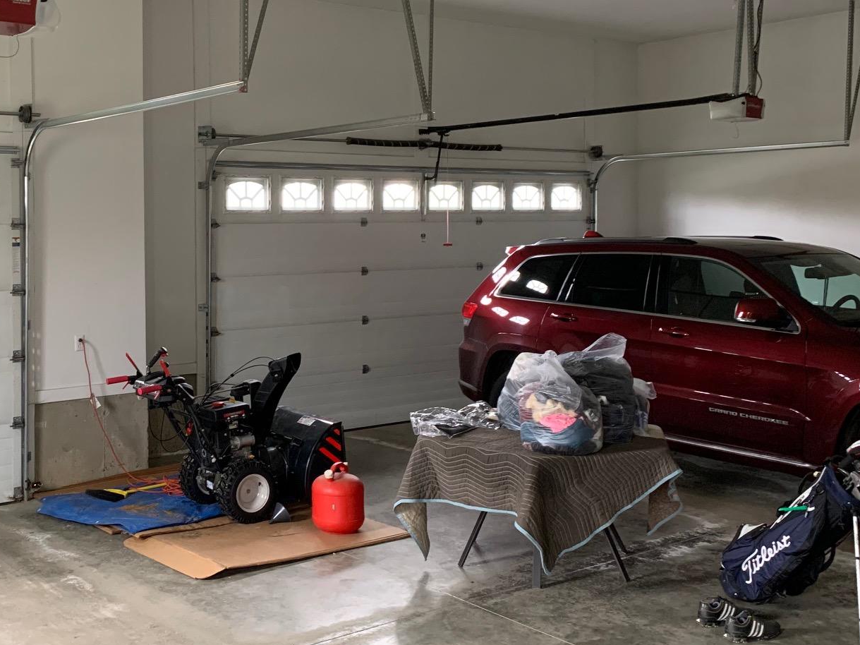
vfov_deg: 33.5
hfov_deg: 43.2
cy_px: 251
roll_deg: +0.2
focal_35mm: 43
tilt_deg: -1.4
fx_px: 1068
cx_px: 284
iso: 320
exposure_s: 1/60
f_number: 1.8
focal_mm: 4.25
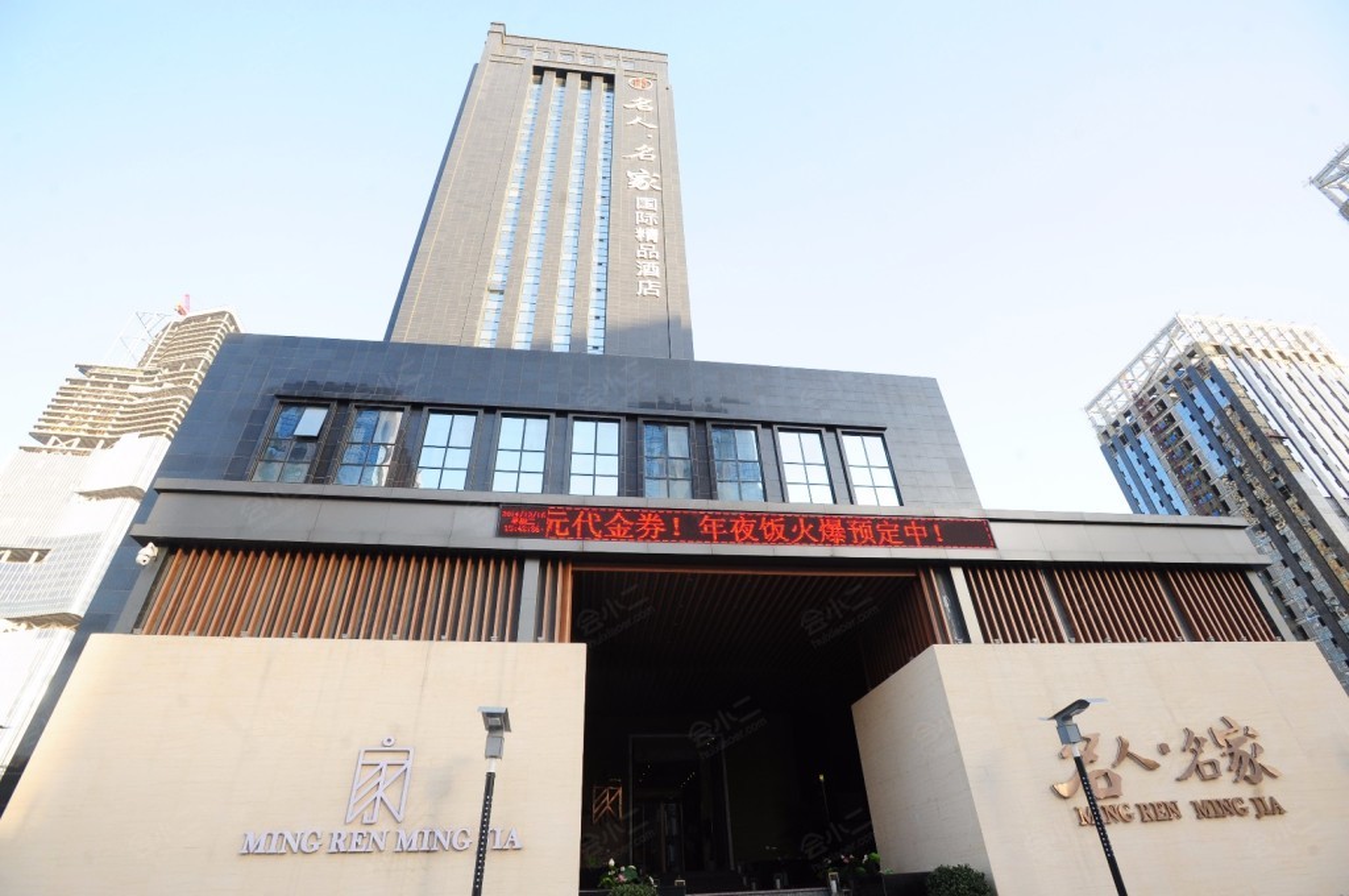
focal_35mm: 17
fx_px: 636
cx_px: 674
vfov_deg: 70.3
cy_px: 448
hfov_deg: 93.3
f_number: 7.1
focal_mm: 17
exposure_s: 1/200
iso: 800
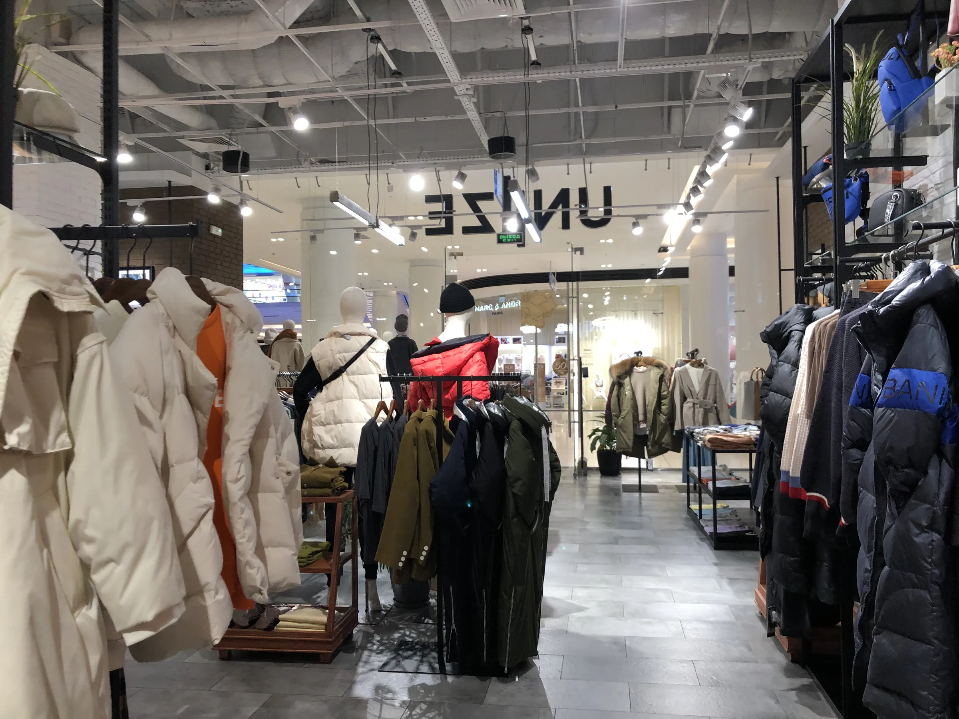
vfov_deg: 49.7
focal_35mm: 28
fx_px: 776
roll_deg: -0.7
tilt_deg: +1.3
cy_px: 360
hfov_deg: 63.4
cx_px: 480
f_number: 1.8
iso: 40
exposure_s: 1/33
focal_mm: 4
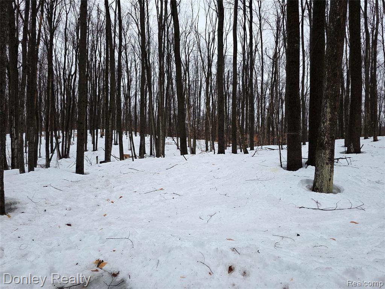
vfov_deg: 58.9
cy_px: 144
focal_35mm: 23
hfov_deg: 73.9
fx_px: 256
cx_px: 192
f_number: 1.7
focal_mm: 6.3
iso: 320
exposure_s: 1/120
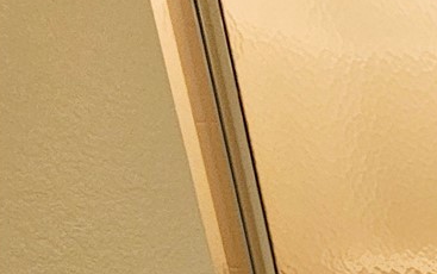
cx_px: 943
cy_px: 494
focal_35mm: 60
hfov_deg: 17.5
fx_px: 715
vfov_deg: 17.5
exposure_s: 1/60
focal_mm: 2.2
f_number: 2.2
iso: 100
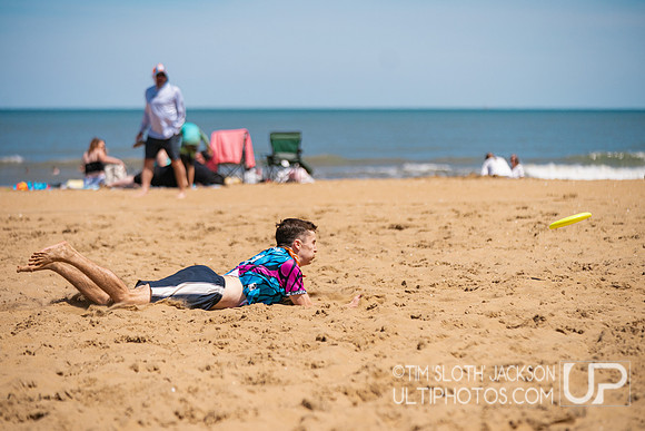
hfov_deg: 15.7
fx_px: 2337
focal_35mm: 130
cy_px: 216
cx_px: 327
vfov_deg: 10.5
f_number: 2.8
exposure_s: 1/8000
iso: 400
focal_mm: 127
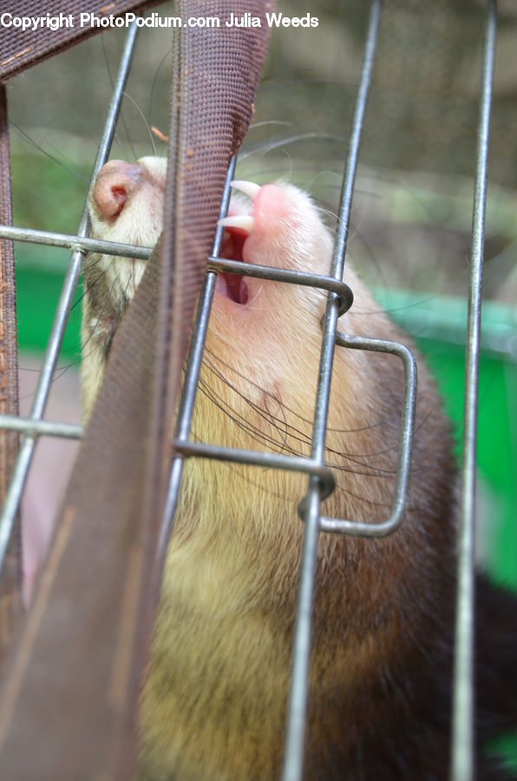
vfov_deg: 22.7
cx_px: 258
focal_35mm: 90
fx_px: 1948
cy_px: 390
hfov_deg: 15.1
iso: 800
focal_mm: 60
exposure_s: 1/125
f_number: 5
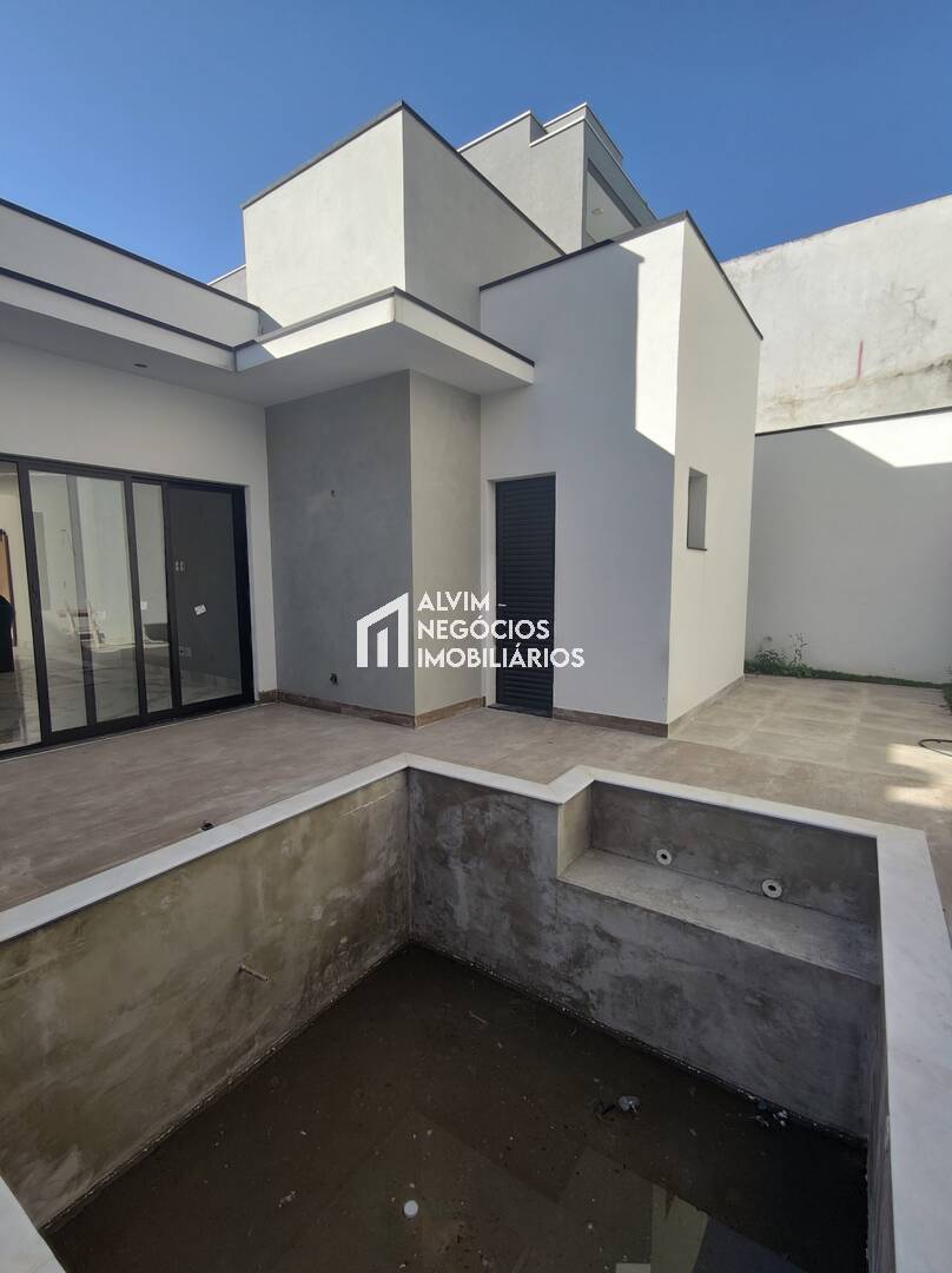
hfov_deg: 78.0
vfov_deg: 94.5
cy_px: 636
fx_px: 588
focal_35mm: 16
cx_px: 476
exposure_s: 1/365
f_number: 2.2
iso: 100
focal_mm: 2.35
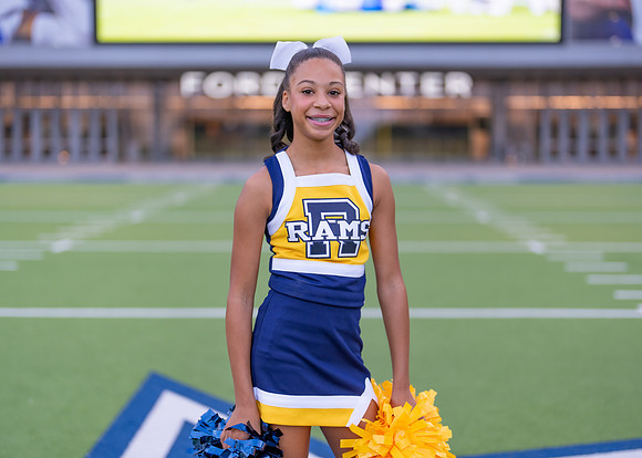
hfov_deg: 35.2
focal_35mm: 55
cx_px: 337
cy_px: 227
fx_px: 1011
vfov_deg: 25.5
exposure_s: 1/320
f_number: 1.2
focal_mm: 50
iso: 200
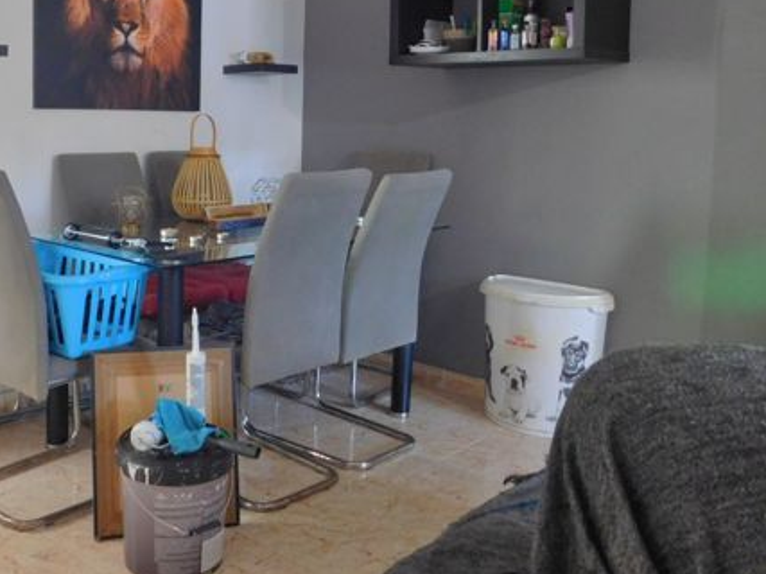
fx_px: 841
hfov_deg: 47.8
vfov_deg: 37.3
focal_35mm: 38
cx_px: 227
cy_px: 194
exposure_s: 1/10
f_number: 3
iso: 400
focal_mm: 4
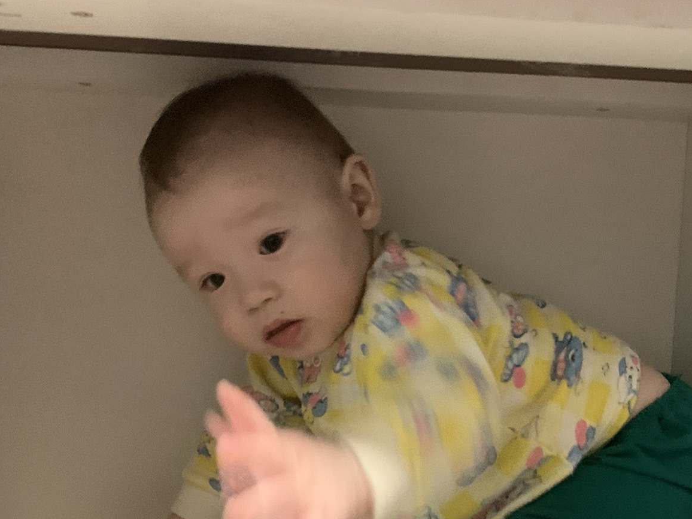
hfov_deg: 42.0
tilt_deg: -7.6
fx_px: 900
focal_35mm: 45
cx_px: 377
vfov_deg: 32.0
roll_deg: -0.8
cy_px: 331
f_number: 1.8
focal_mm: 4.25
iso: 640
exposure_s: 1/17
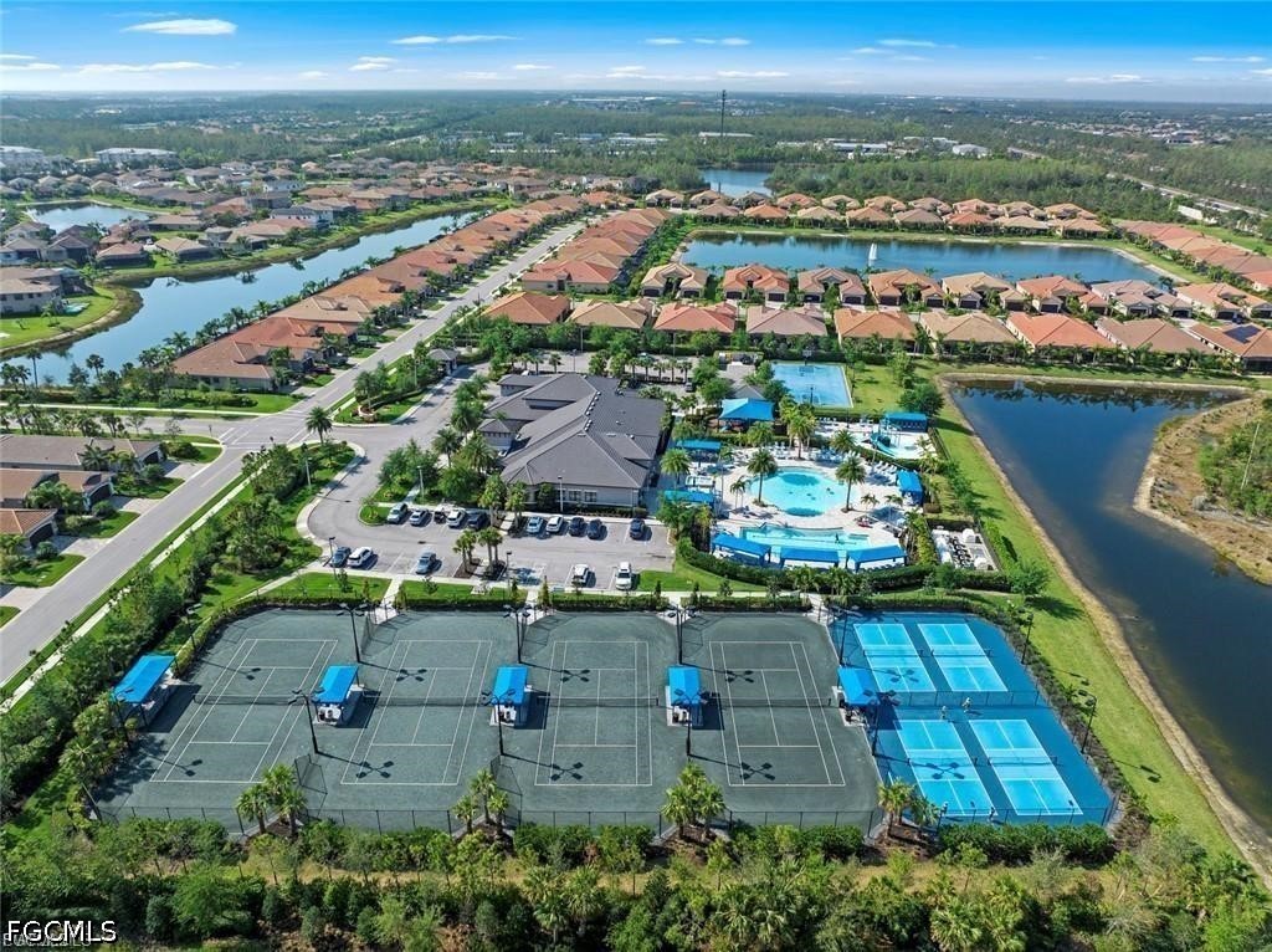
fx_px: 881
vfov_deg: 56.7
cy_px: 476
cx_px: 636
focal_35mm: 24
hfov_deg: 71.6
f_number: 2.8
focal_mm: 12.29
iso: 130
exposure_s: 1/2500
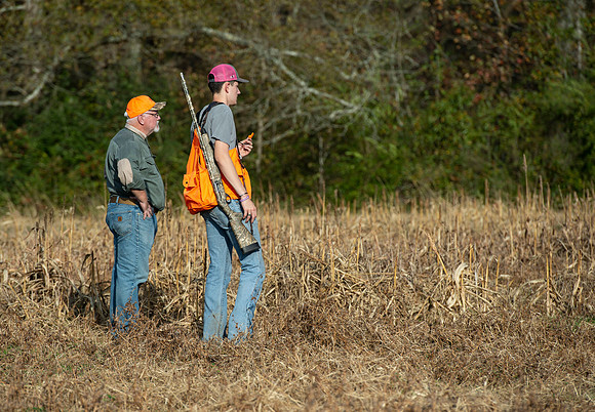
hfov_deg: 8.2
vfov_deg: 5.7
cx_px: 262
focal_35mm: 248
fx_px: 4152
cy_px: 209
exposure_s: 1/640
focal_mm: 200
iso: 125
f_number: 5.6
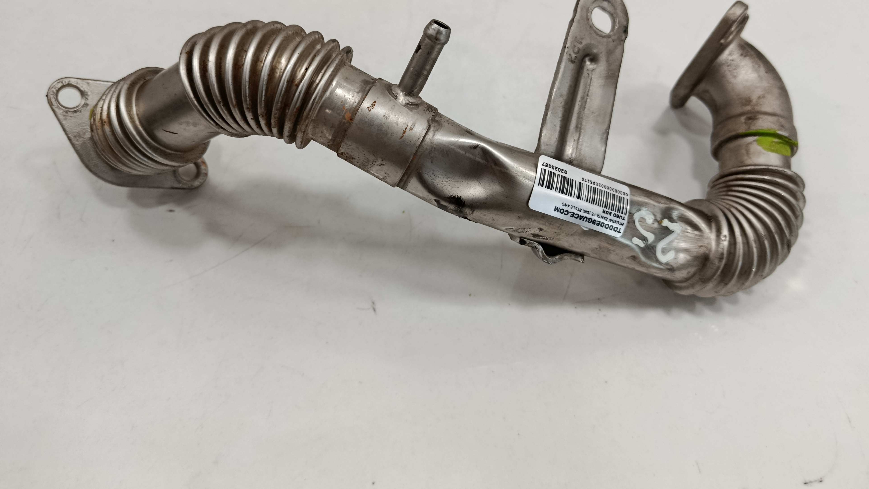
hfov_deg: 69.9
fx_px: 622
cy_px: 168
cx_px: 439
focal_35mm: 27
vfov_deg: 42.4
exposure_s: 1/100
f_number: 1.7
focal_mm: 5.24
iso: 820
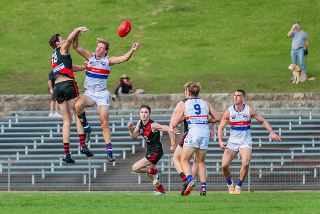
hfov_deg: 3.5
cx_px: 94
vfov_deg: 2.3
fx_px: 5274
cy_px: 69
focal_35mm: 593
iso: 800
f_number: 5.6
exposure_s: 1/1600
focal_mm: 420
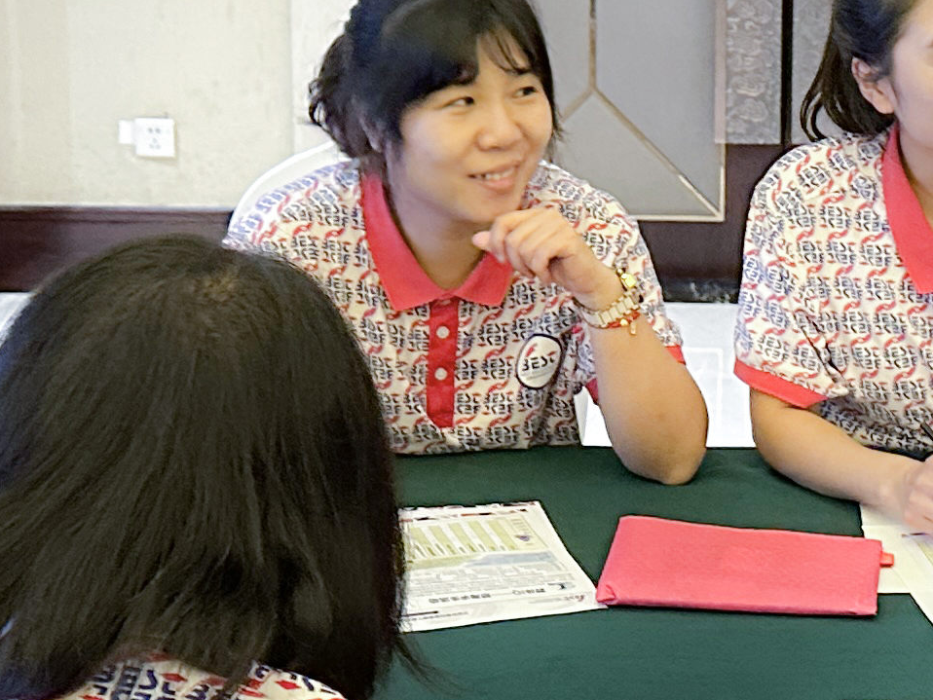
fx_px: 2723
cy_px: 130
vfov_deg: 14.6
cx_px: 785
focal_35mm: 101
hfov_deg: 19.2
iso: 400
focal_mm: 6.86
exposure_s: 1/50
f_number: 1.78
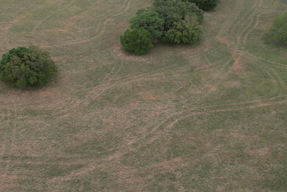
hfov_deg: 43.8
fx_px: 351
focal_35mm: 44
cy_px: 45
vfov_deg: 30.0
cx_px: 94
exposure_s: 1/800
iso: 100
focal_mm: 8.38
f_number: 2.8
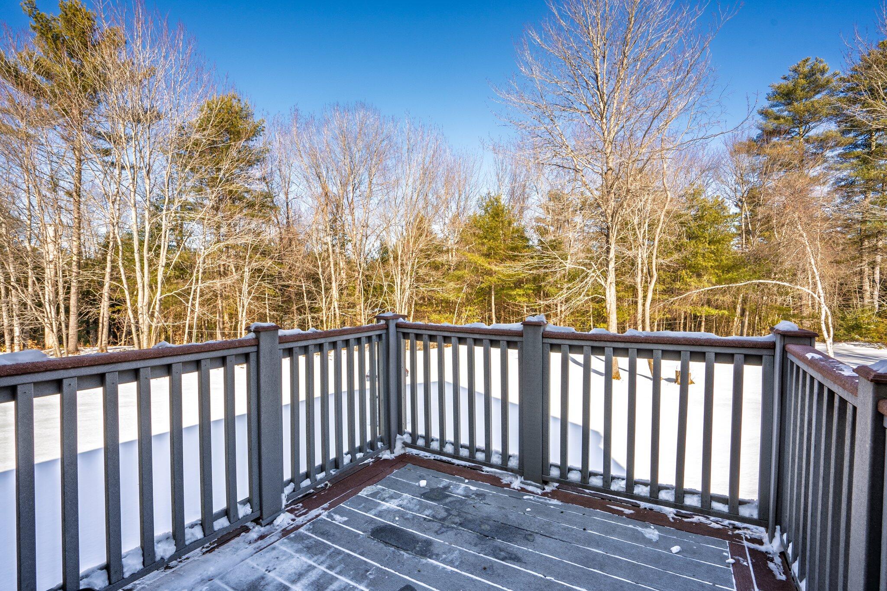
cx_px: 444
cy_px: 296
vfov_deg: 73.7
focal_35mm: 16
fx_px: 394
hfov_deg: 96.7
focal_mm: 16
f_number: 9
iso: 50
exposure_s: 1/40
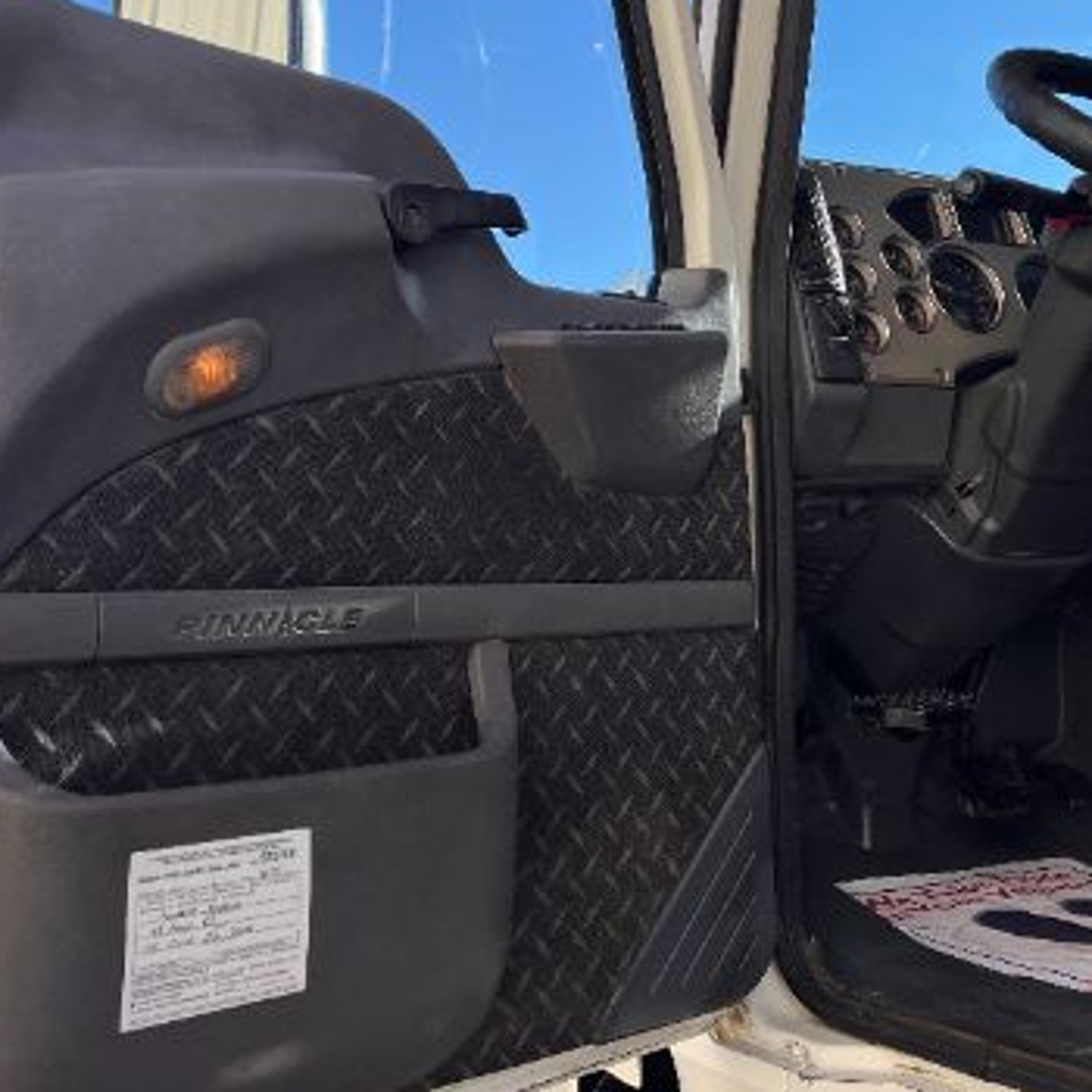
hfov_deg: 39.9
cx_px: 655
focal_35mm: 42
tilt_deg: +11.1
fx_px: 1499
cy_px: 468
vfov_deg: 39.9
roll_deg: +4.4
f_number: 1.6
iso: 50
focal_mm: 5.1
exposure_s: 1/1580
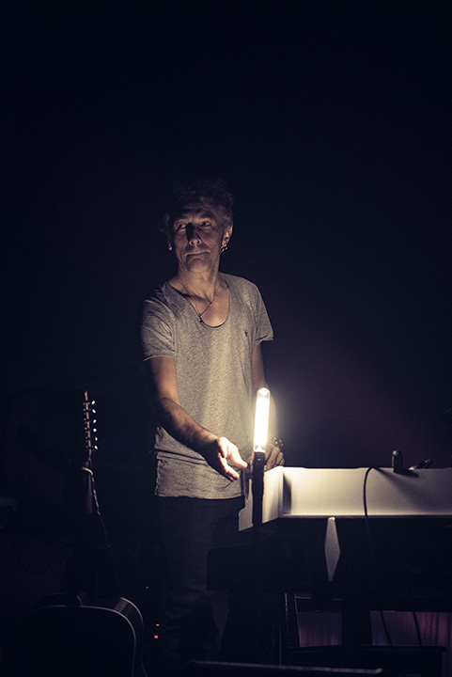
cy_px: 338
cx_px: 226
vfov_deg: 28.1
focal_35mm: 72
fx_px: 1354
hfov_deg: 19.0
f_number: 2.8
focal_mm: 72
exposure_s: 1/250
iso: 1600
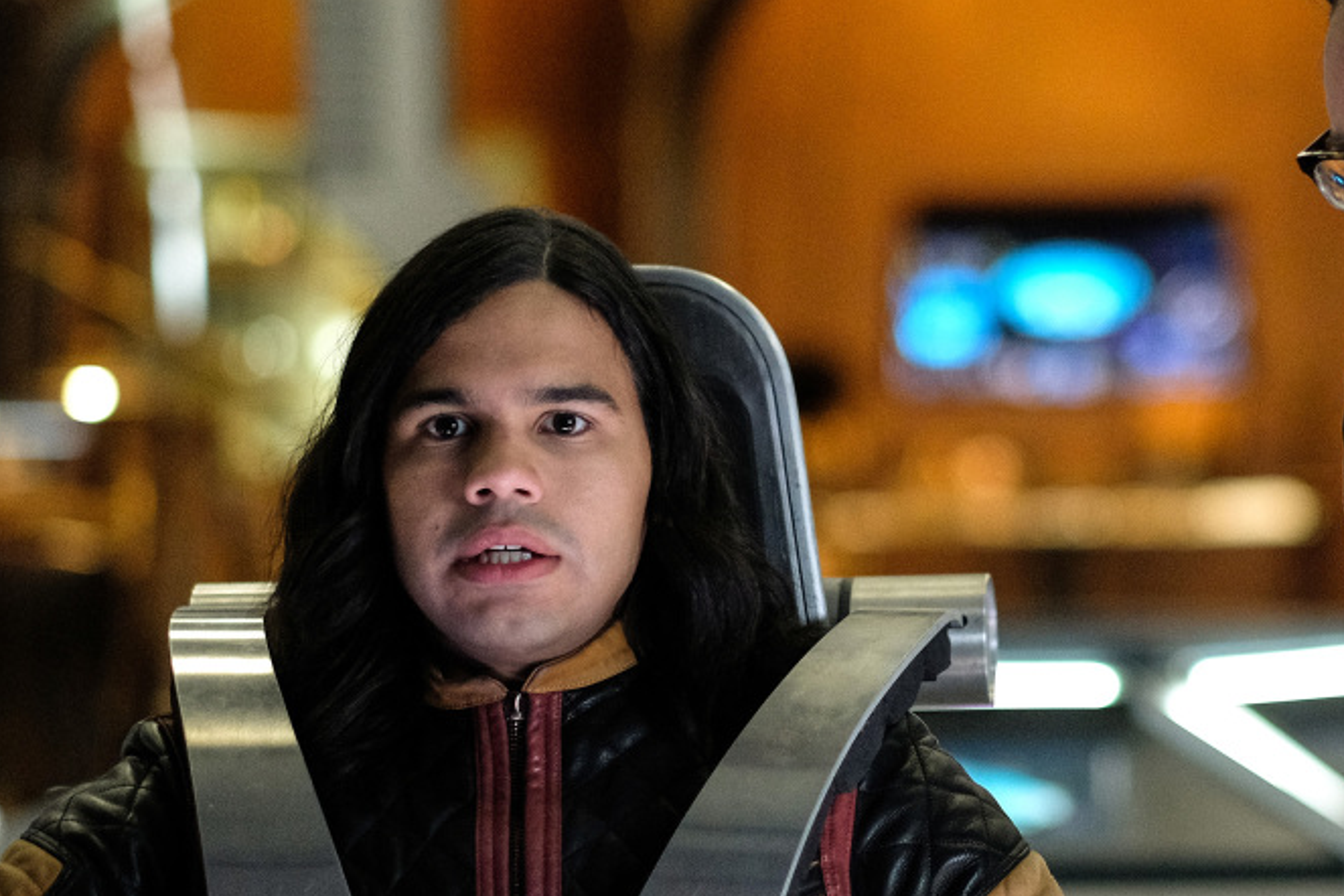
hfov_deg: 13.5
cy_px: 529
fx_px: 5674
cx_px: 997
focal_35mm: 152
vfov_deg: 9.0
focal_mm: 56
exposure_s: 1/250
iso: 3200
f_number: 1.2
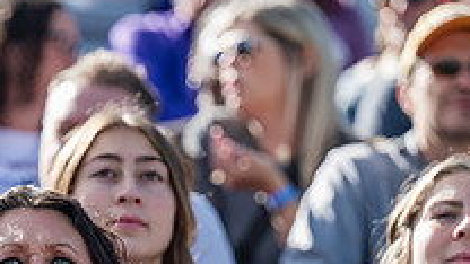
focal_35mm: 424
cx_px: 2
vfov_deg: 2.9
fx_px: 5284
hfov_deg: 5.1
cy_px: 421
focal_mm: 145
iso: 80
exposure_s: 1/500
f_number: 3.2
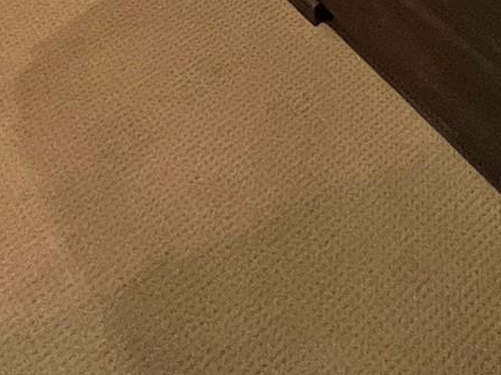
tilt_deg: -17.4
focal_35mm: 60
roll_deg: -2.5
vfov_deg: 16.2
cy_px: -449
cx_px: 648
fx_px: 868
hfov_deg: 27.1
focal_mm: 1.57
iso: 400
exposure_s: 1/60
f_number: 1.8
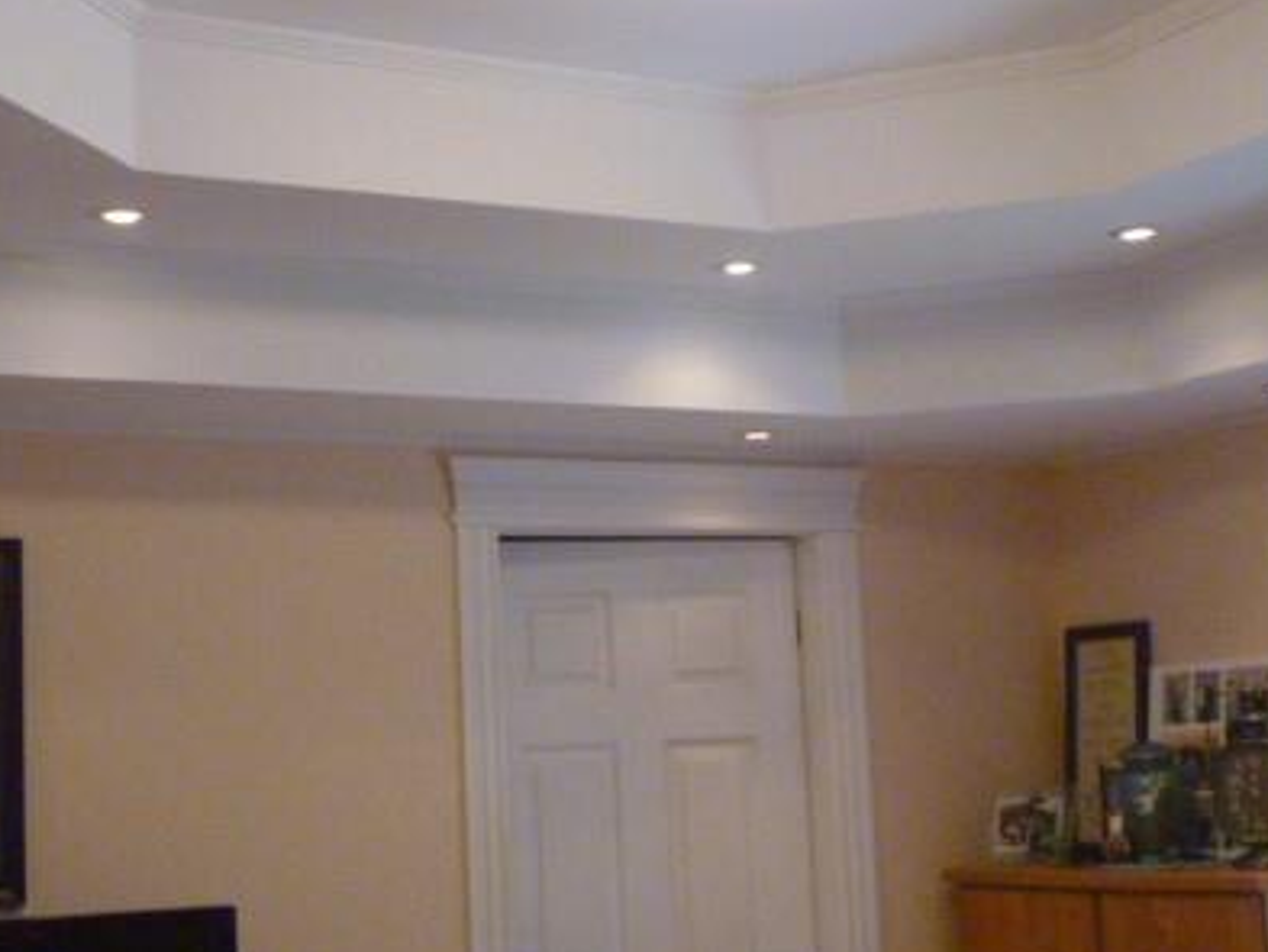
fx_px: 2089
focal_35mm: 57
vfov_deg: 25.6
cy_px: 326
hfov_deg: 33.6
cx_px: 487
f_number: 3.5
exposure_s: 1/60
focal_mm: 6.3
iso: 640
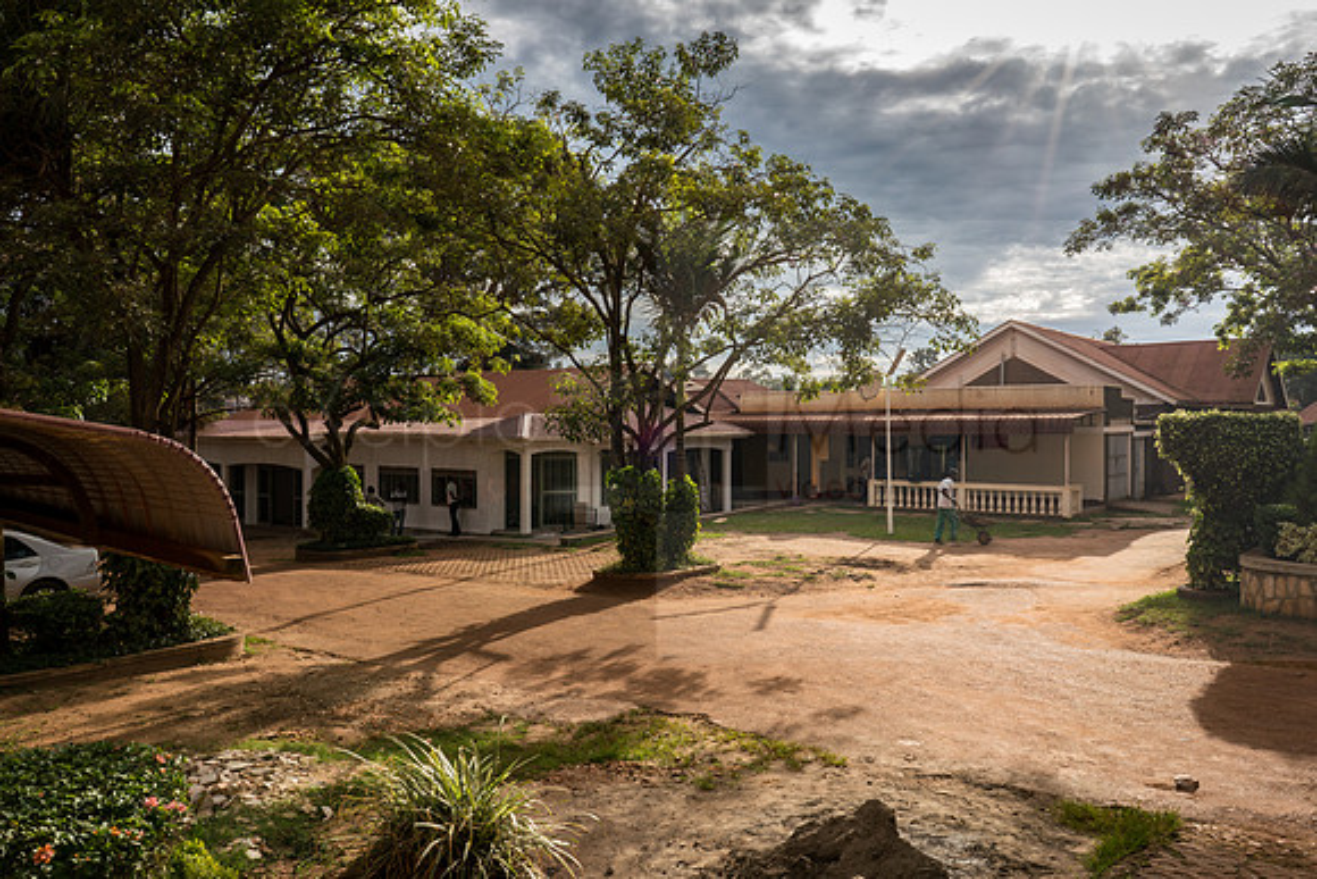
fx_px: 1074
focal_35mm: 29
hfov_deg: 63.0
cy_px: 419
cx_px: 652
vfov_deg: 44.5
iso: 160
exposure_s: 1/30
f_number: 22
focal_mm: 28
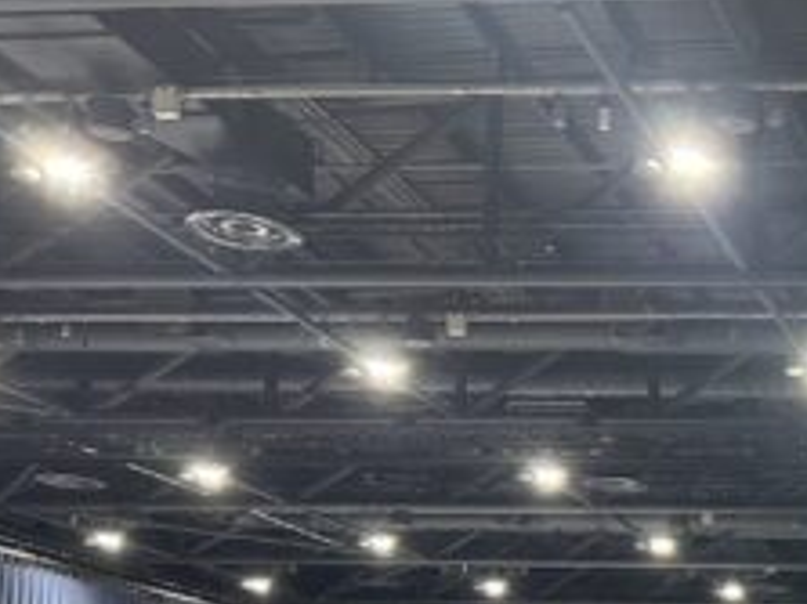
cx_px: 1010
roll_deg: -1.9
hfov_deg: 24.7
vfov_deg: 19.4
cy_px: 785
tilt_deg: +2.6
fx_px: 1631
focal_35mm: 70
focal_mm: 5.7
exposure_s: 1/50
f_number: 1.5
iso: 160
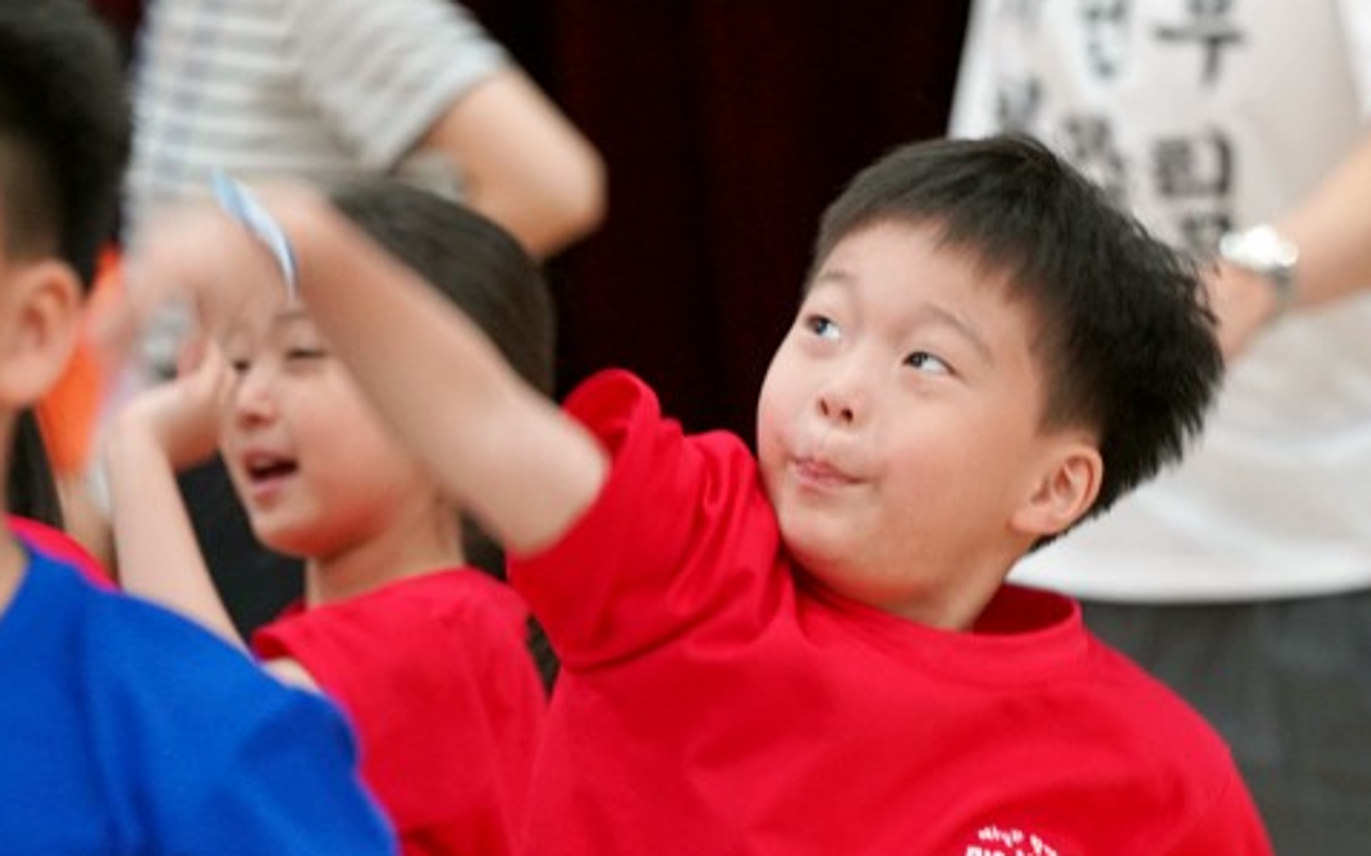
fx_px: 11728
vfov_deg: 4.2
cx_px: 962
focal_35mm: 314
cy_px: 656
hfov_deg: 6.7
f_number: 4
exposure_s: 1/200
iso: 3200
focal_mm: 164
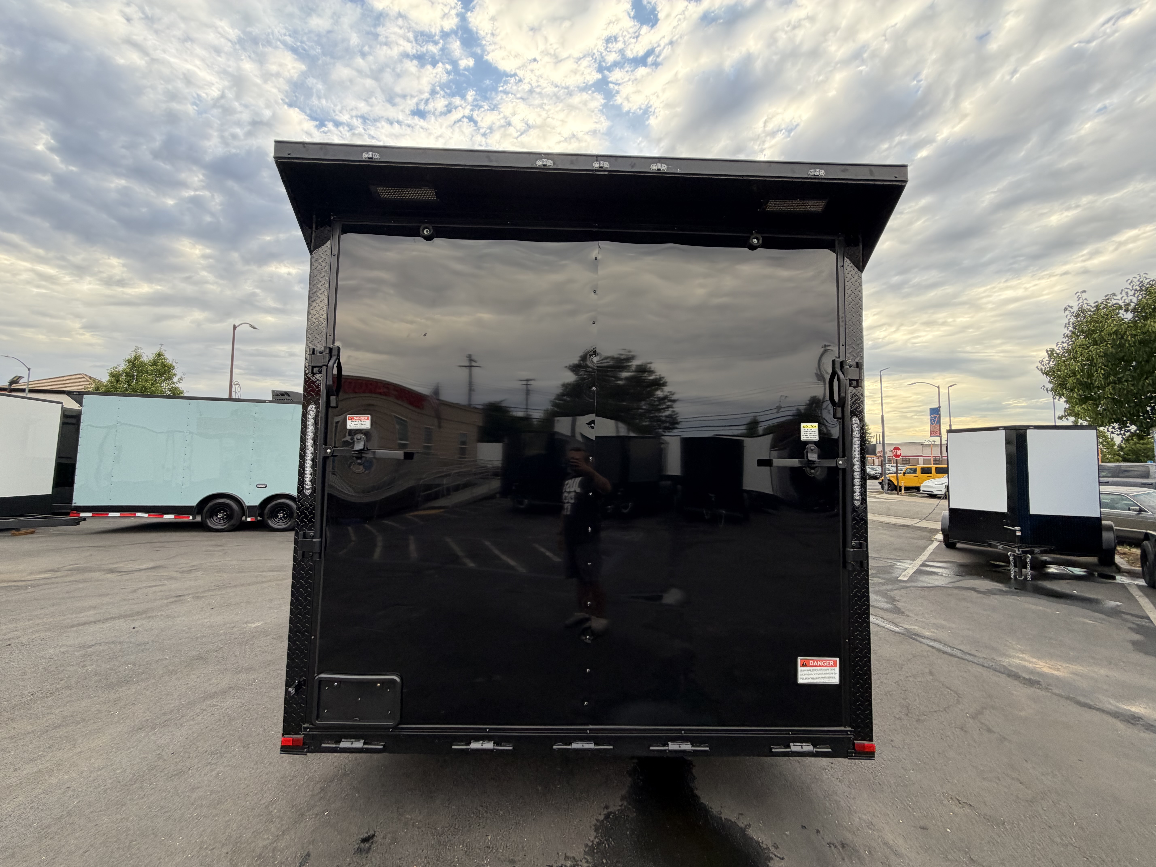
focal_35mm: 14
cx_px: 578
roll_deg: -2.1
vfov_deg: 85.7
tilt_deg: +3.9
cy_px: 434
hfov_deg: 102.1
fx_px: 468
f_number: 2.2
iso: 50
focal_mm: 2.22
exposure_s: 1/188
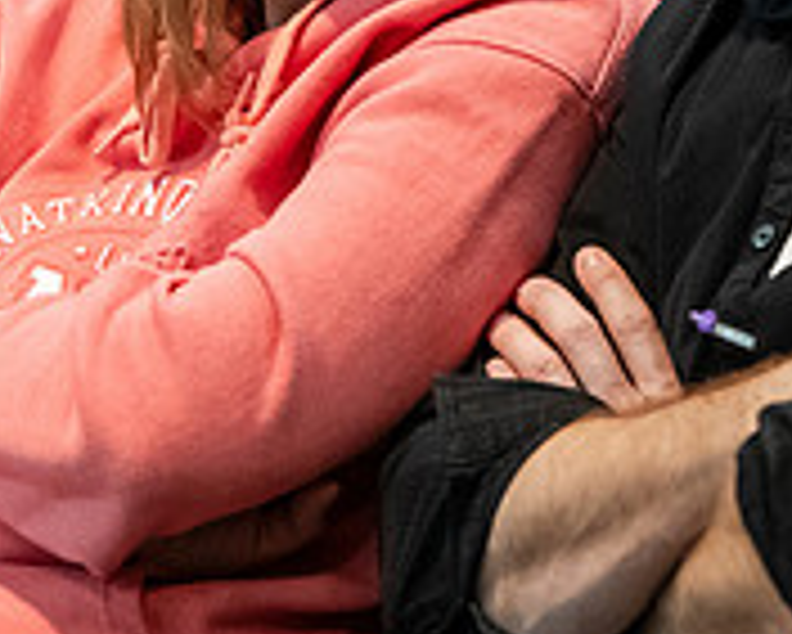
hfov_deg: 4.8
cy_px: -151
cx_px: 382
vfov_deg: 3.8
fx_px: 9452
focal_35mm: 403
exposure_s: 1/200
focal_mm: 130
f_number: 3.2
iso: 3200
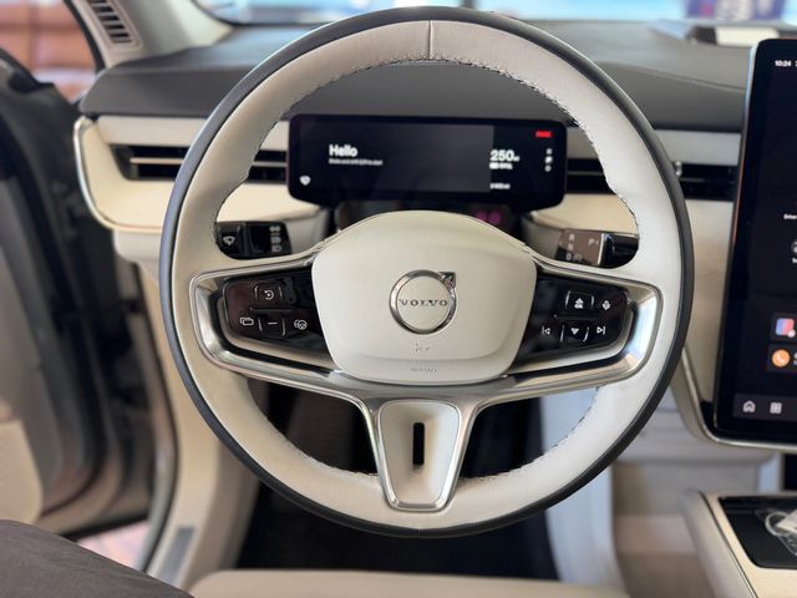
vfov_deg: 56.8
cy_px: 299
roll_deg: -0.3
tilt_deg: -30.8
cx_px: 398
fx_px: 553
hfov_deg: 71.6
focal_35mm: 24
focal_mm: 6.76
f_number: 1.78
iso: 160
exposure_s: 1/120
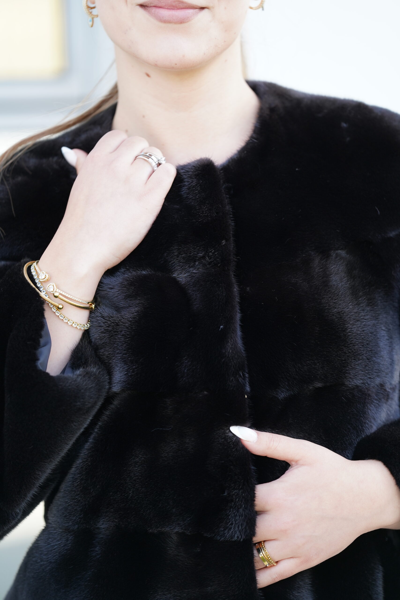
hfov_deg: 7.3
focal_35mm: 187
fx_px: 3116
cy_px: 300
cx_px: 200
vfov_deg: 11.0
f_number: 2.8
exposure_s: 1/250
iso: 250
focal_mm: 187
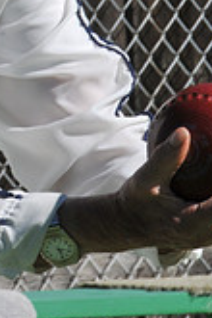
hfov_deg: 1.3
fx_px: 9292
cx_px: 7
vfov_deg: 2.0
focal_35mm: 1052
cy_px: -87
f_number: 22
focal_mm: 200
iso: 200
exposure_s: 1/125
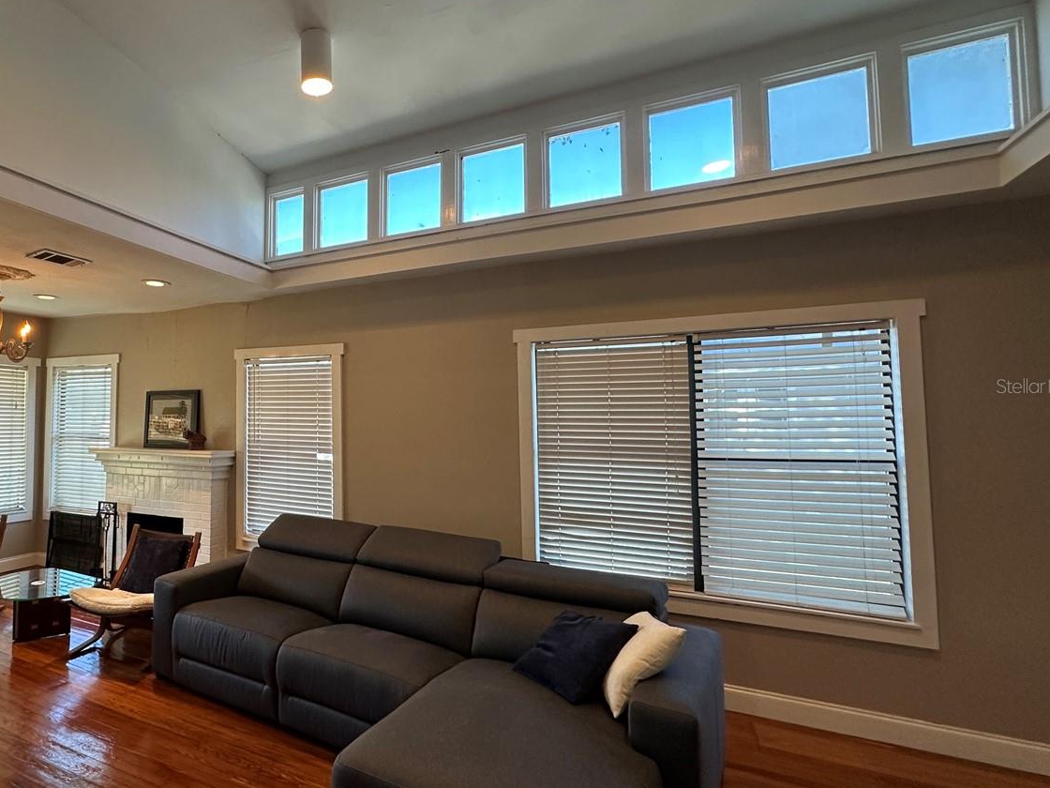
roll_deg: +0.3
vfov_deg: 66.0
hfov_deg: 78.6
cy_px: 386
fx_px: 607
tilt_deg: +3.0
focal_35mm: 20
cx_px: 335
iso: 200
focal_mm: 2.22
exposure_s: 1/120
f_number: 2.2
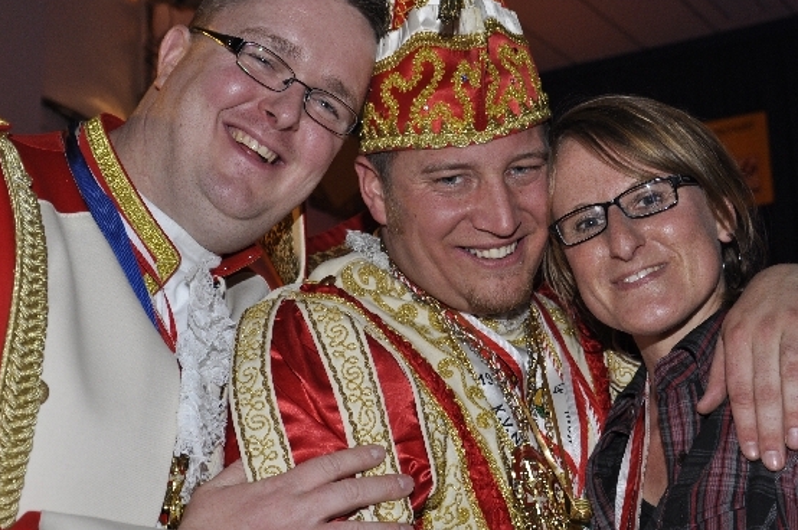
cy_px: 220
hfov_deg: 31.0
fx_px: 1439
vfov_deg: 20.9
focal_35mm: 65
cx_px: 452
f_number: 5
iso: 400
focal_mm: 30
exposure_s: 1/60
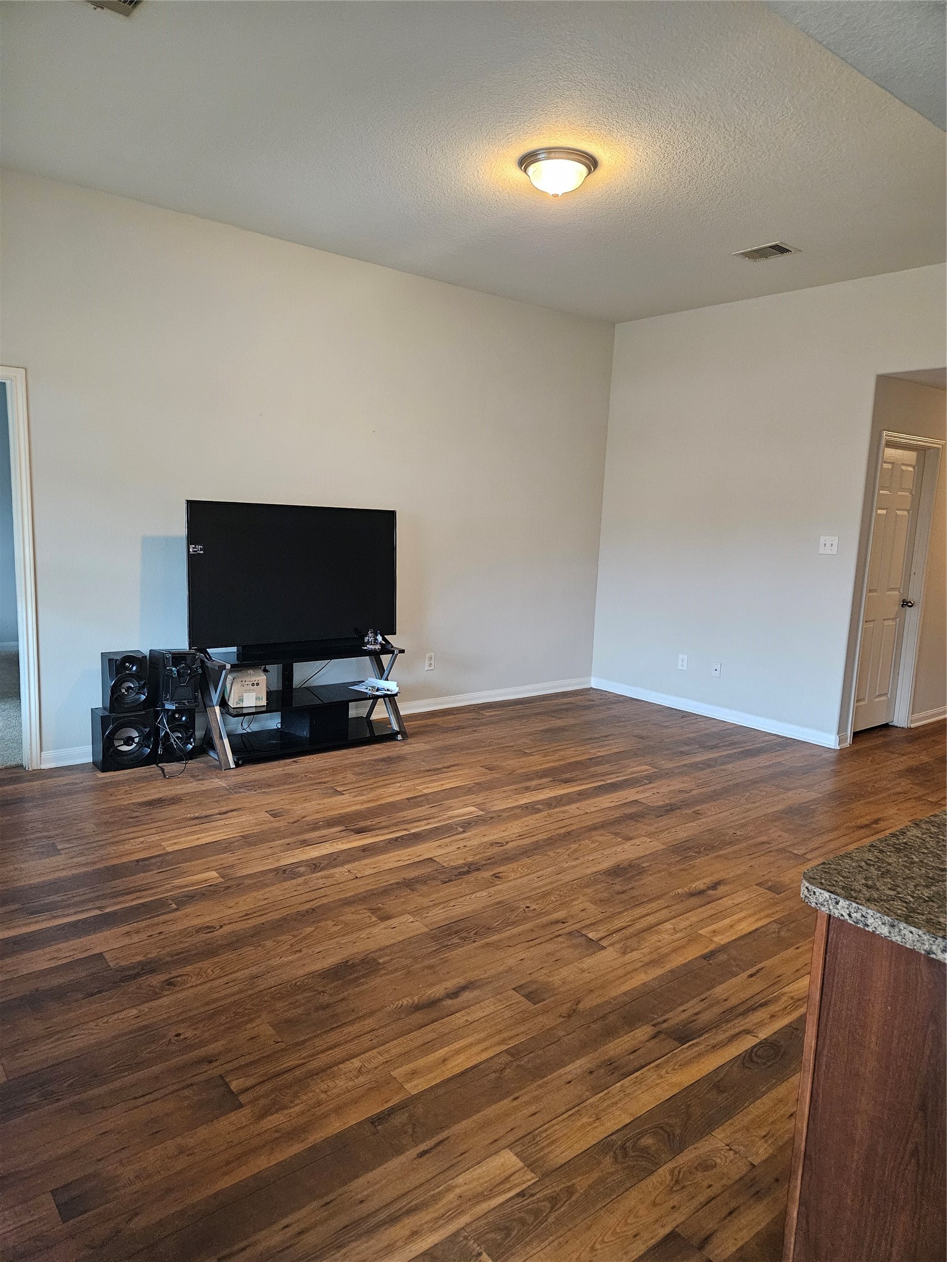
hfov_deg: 58.9
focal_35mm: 23
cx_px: 474
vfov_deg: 73.9
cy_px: 631
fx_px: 839
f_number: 1.8
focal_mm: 5.4
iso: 1000
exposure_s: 1/120
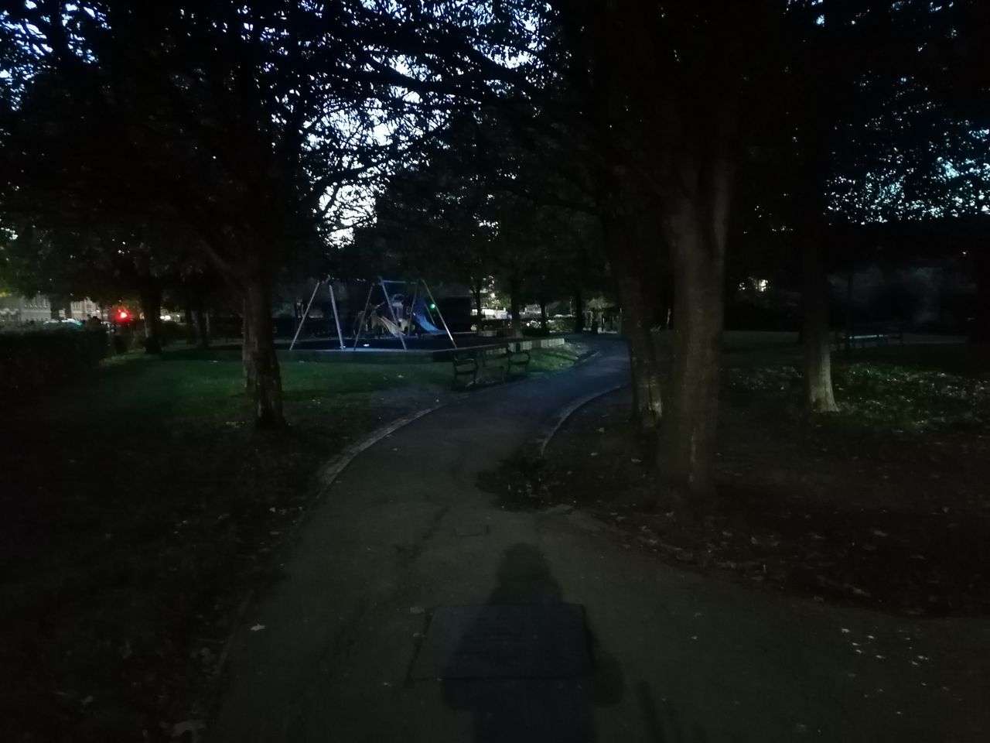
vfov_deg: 53.1
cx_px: 495
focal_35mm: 26
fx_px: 744
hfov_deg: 67.3
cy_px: 372
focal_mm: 5.3
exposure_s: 1/14.3
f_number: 1.8
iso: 4000
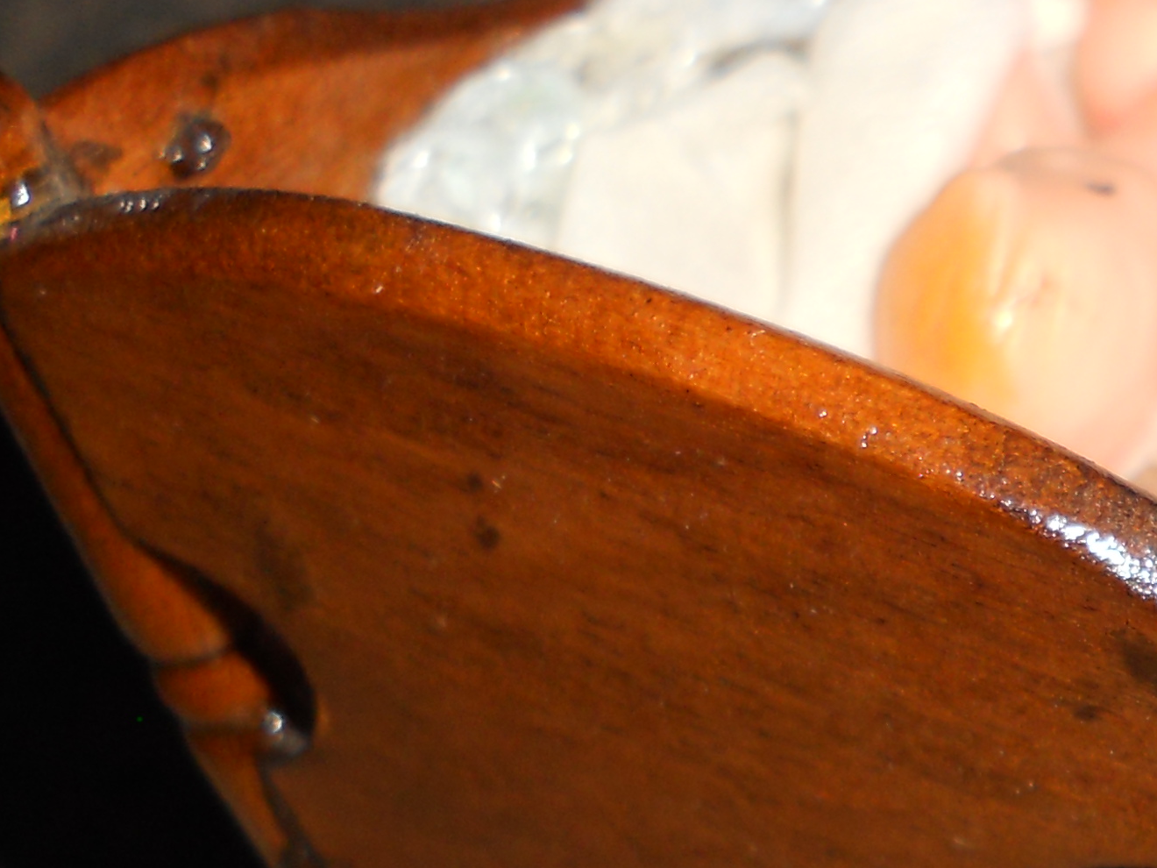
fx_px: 3242
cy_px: 805
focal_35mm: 97
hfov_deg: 19.5
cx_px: 1219
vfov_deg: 15.1
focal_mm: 5.8
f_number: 8.8
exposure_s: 1/25
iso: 80
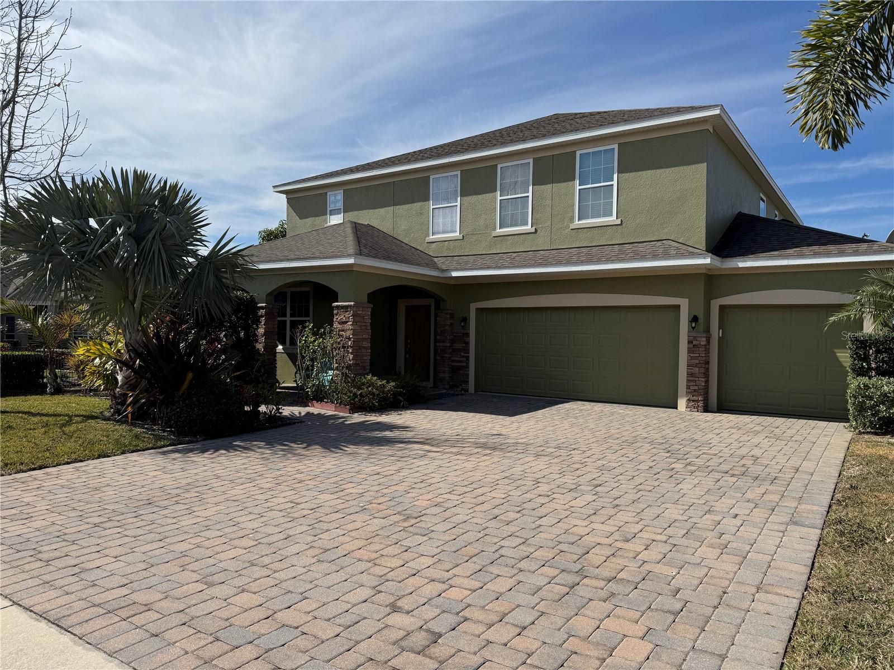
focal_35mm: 24
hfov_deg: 71.6
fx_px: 620
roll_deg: -0.9
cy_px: 335
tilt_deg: -0.5
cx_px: 447
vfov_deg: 56.8
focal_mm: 6.76
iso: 80
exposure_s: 1/7937
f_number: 1.78
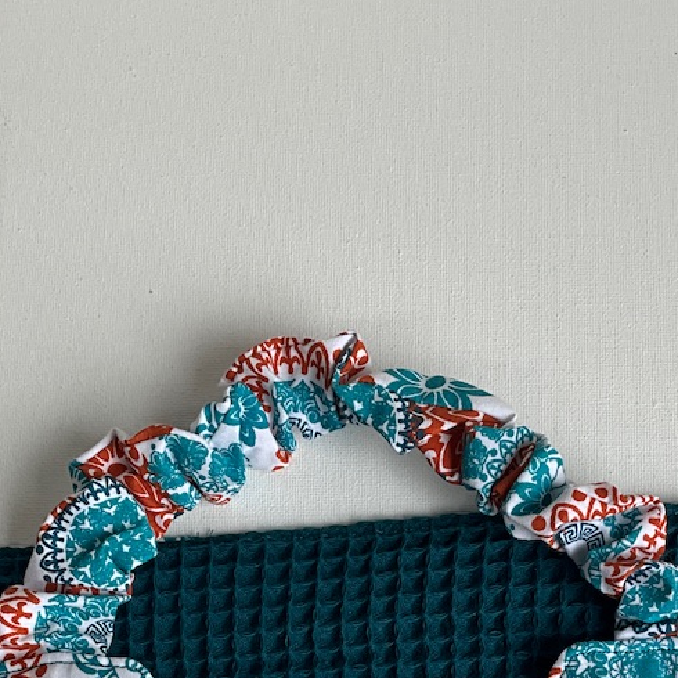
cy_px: 733
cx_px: 404
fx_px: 1485
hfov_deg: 25.7
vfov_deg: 24.2
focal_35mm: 67
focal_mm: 3
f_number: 1.8
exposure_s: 1/320
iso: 25
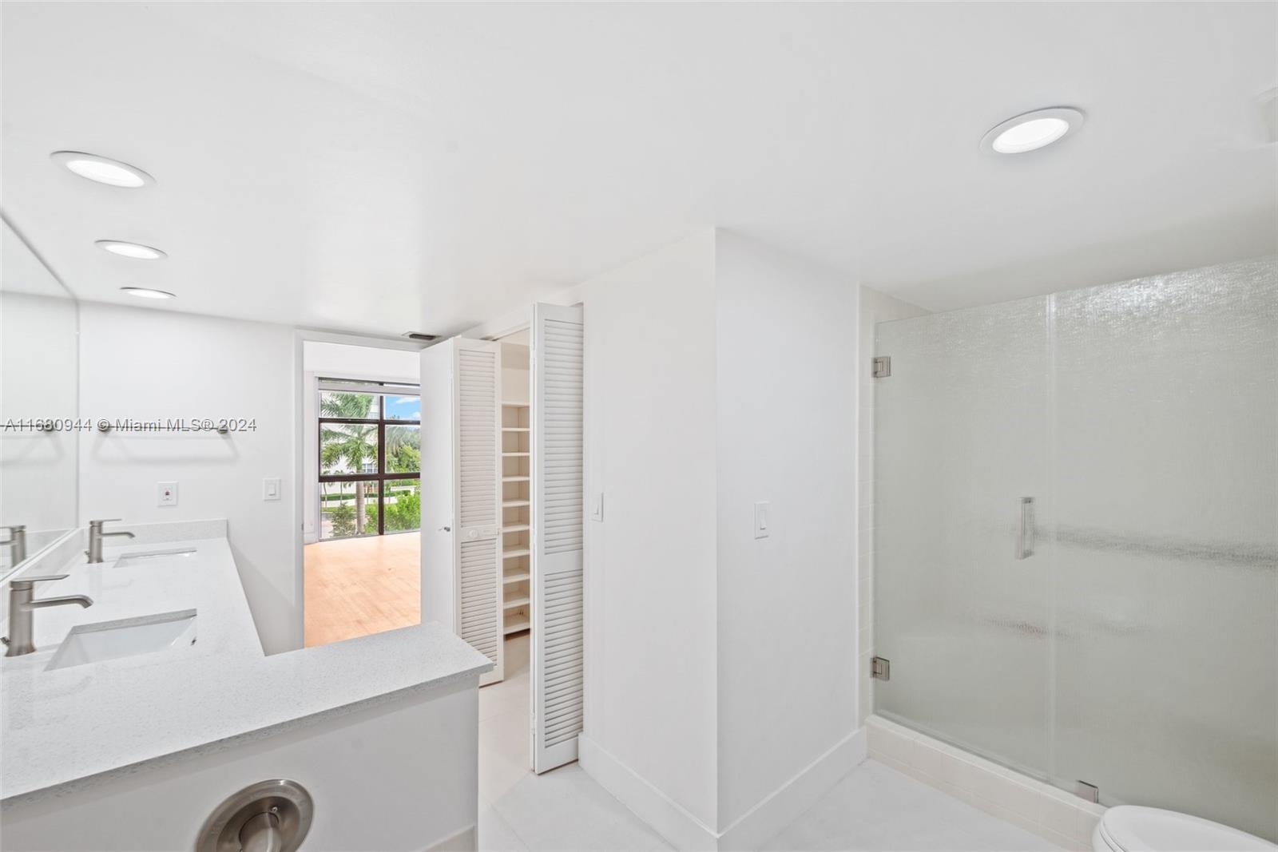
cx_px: 639
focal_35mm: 14
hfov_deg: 104.2
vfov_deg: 81.2
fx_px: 497
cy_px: 426
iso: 450
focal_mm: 14
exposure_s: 1/13
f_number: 8
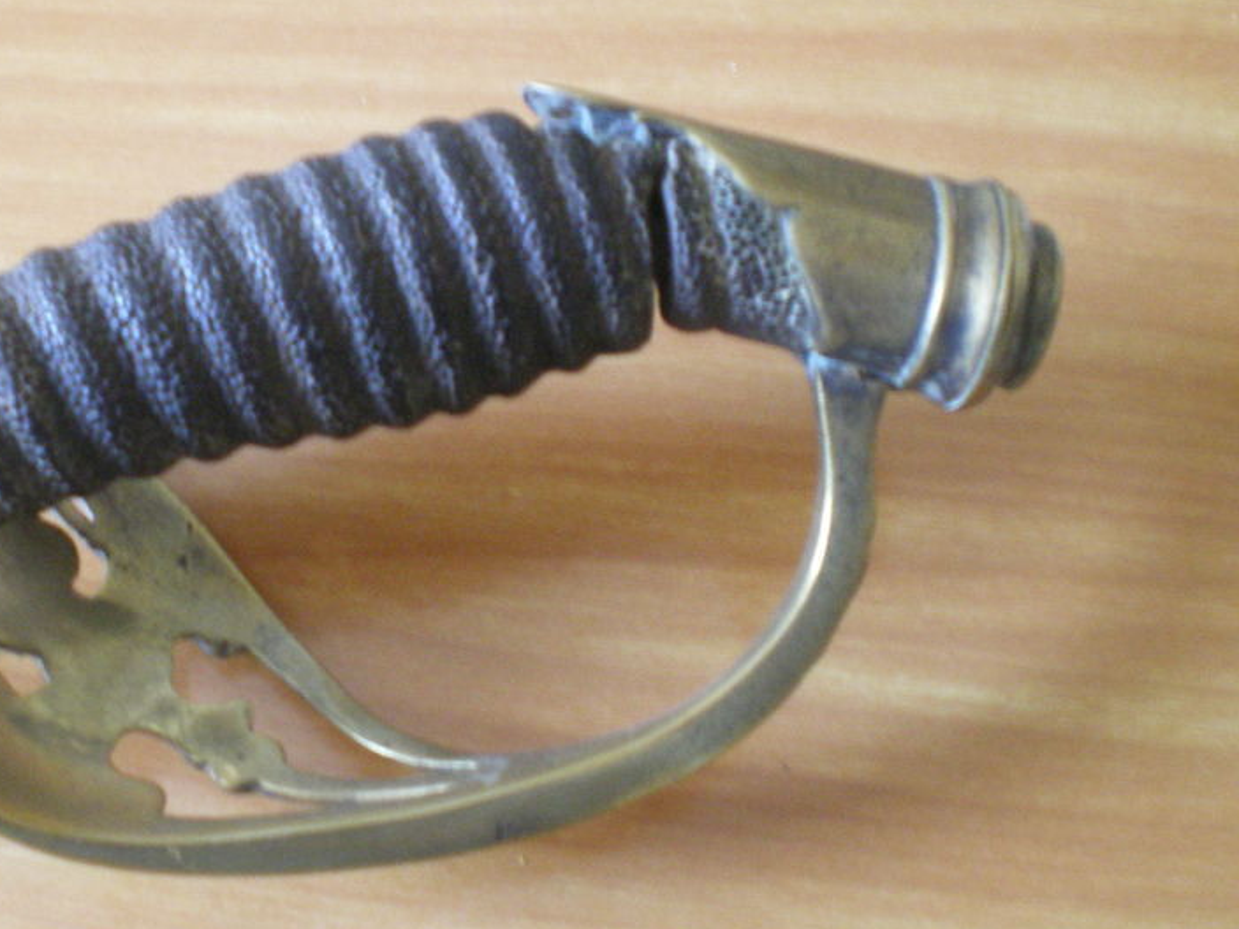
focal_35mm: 54
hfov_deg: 35.2
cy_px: 456
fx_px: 1933
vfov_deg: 27.0
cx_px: 403
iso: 400
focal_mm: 6.3
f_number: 3.1
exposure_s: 1/4
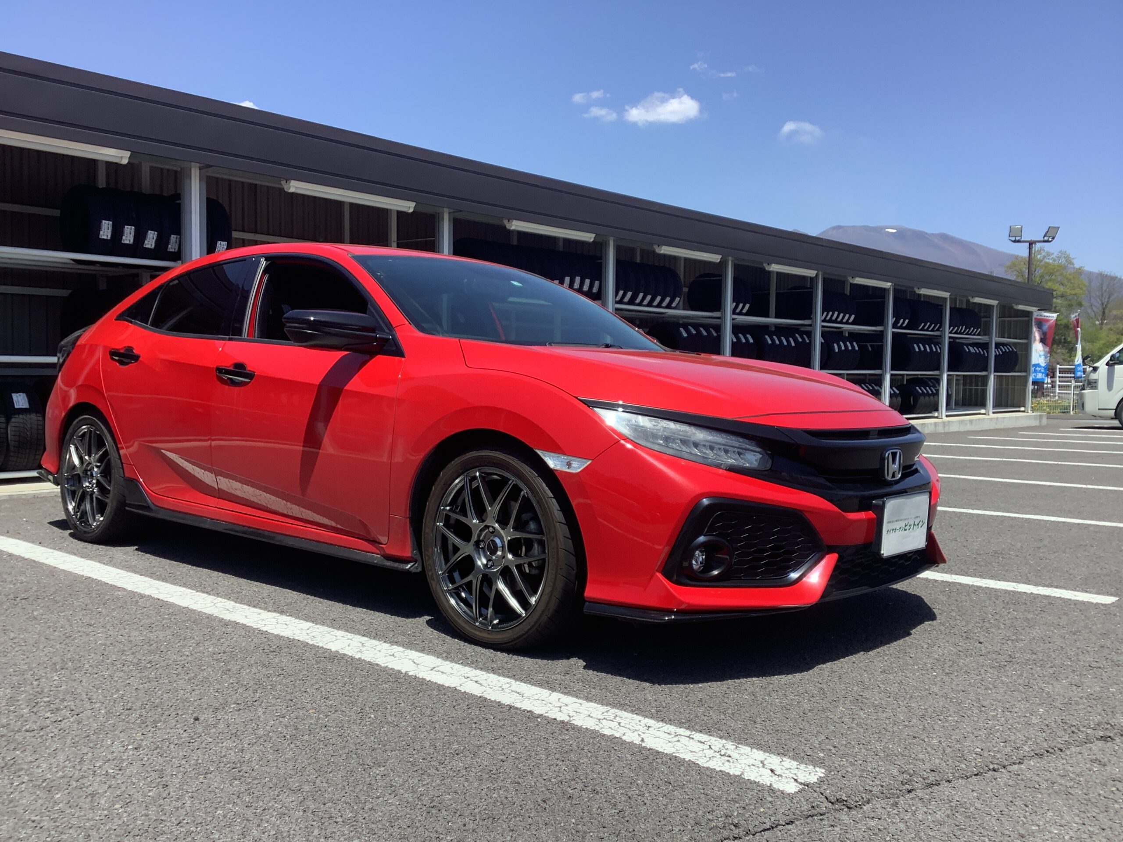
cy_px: 421
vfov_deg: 45.4
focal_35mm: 31
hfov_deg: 58.4
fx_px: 1006
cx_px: 562
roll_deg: -0.2
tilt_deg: -3.1
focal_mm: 3.3
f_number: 2.4
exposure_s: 1/867
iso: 25
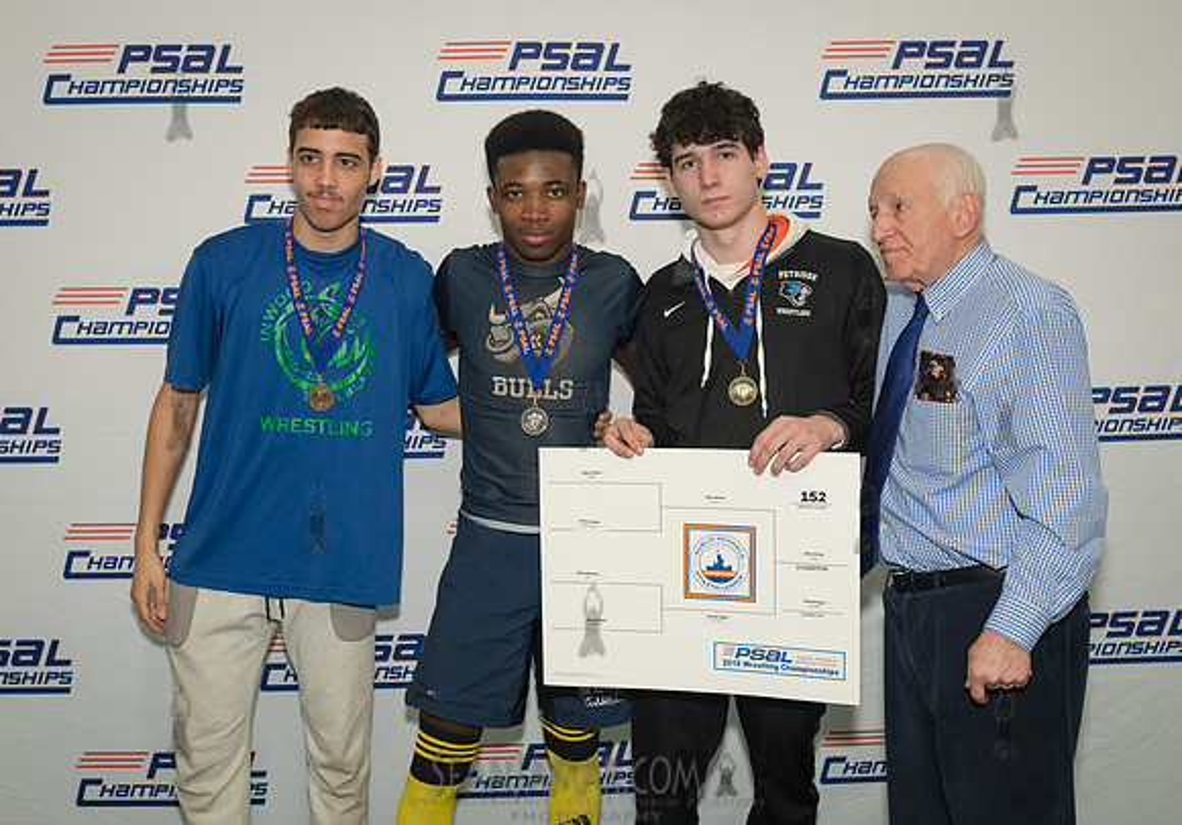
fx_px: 1494
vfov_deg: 30.9
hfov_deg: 43.1
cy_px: 407
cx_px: 553
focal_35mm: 45
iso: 1600
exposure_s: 1/250
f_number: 5
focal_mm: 35
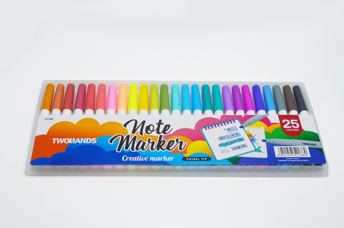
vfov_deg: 28.0
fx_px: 458
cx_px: 172
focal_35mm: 48
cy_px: 114
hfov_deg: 41.2
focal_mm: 32
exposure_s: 1/100
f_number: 11
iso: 200
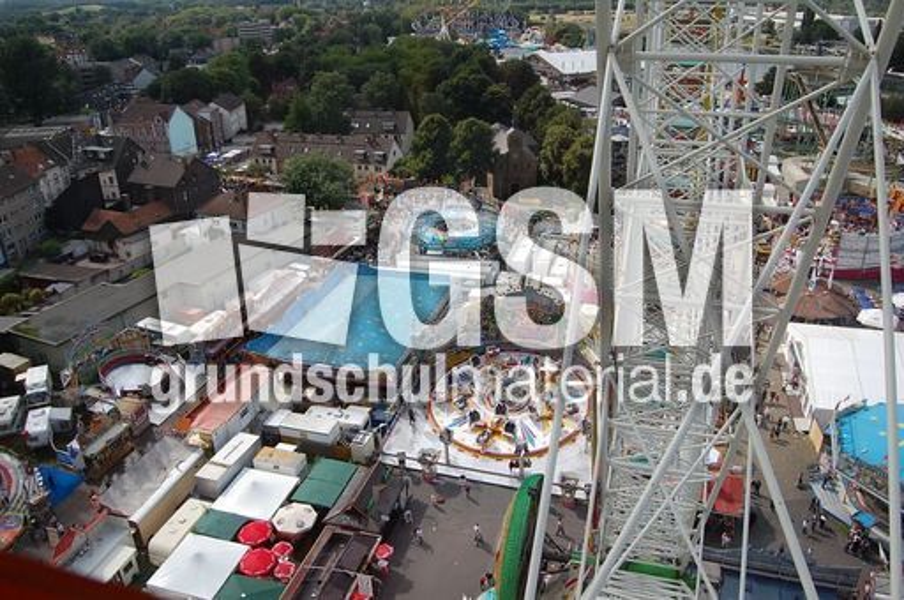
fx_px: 677
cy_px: 300
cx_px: 452
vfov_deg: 47.8
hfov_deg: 67.4
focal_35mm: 27
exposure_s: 1/250
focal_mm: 18
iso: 200
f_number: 9
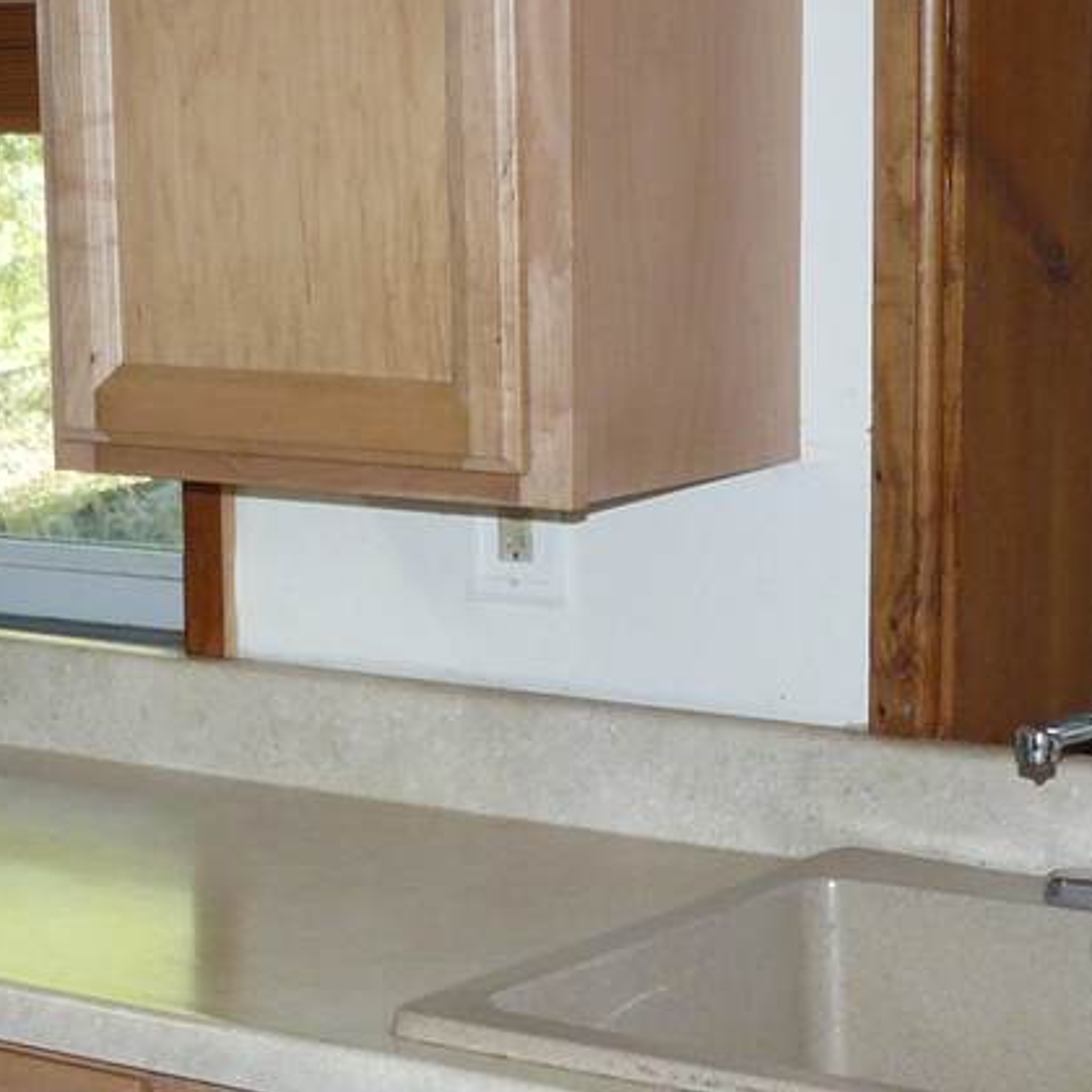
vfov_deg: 17.5
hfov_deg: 17.9
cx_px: 361
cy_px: 1095
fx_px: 3462
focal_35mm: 97
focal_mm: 6
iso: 100
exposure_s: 1/30
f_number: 2.8
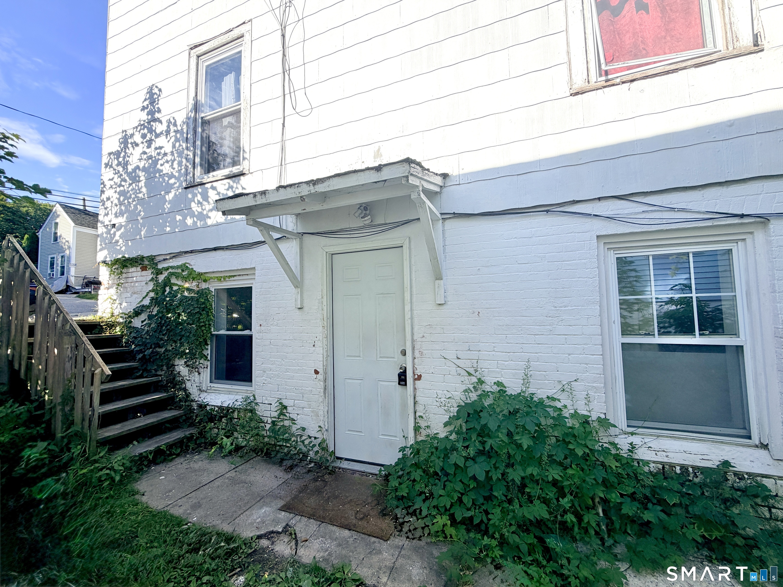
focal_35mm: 14
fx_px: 317
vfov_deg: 85.7
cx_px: 392
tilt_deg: +3.2
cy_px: 294
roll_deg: +1.7
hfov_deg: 102.1
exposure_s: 1/770
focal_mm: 2.22
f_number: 2.2
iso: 25
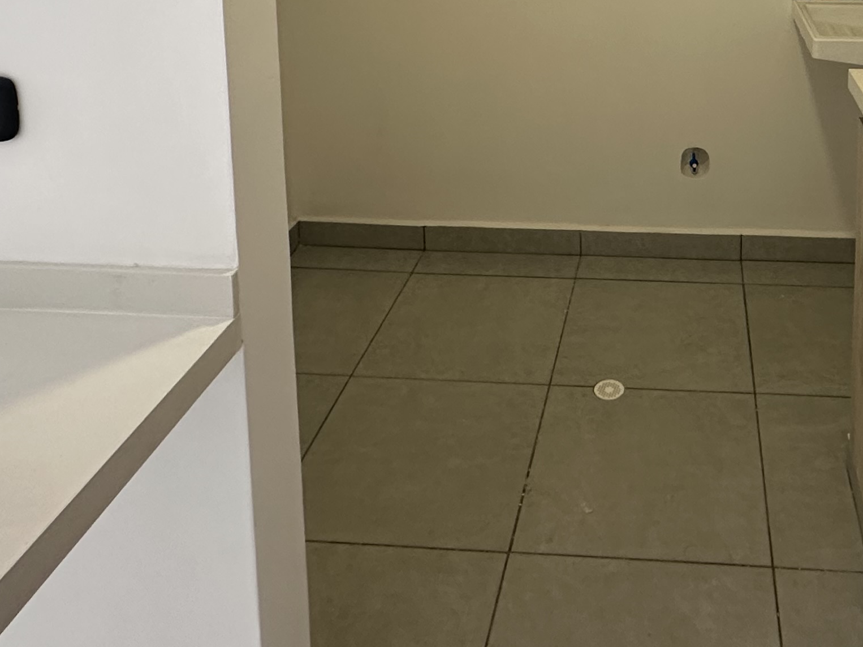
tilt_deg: -7.5
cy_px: -88
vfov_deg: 33.1
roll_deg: +0.2
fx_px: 922
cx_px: 625
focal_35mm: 37
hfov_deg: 48.6
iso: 160
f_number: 2.2
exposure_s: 1/99
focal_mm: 2.22
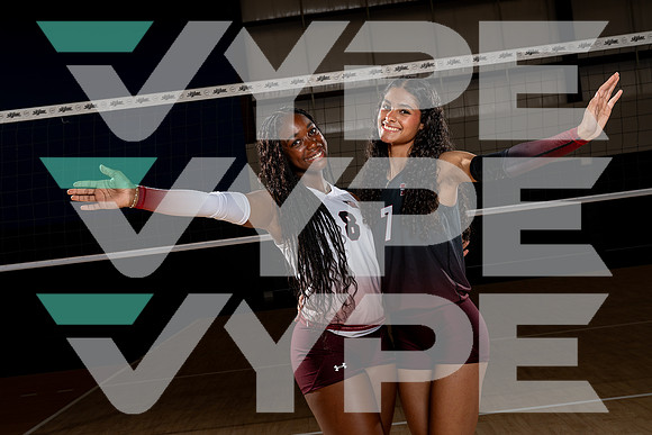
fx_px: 851
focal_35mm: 47
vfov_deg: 28.7
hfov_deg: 41.9
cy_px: 218
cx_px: 326
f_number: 8
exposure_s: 1/250
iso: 100
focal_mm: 47
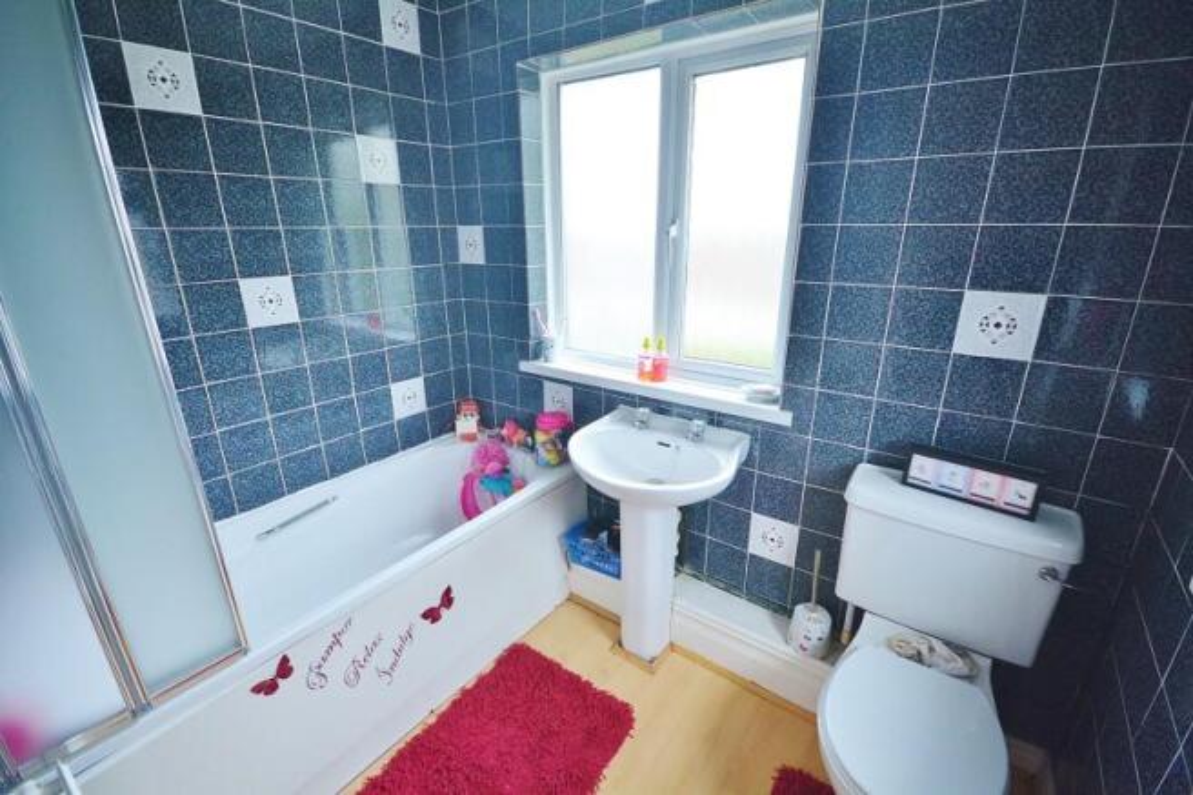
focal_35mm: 15
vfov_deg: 77.3
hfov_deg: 100.4
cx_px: 596
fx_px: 497
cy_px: 398
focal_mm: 10
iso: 560
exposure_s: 1/200
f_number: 4
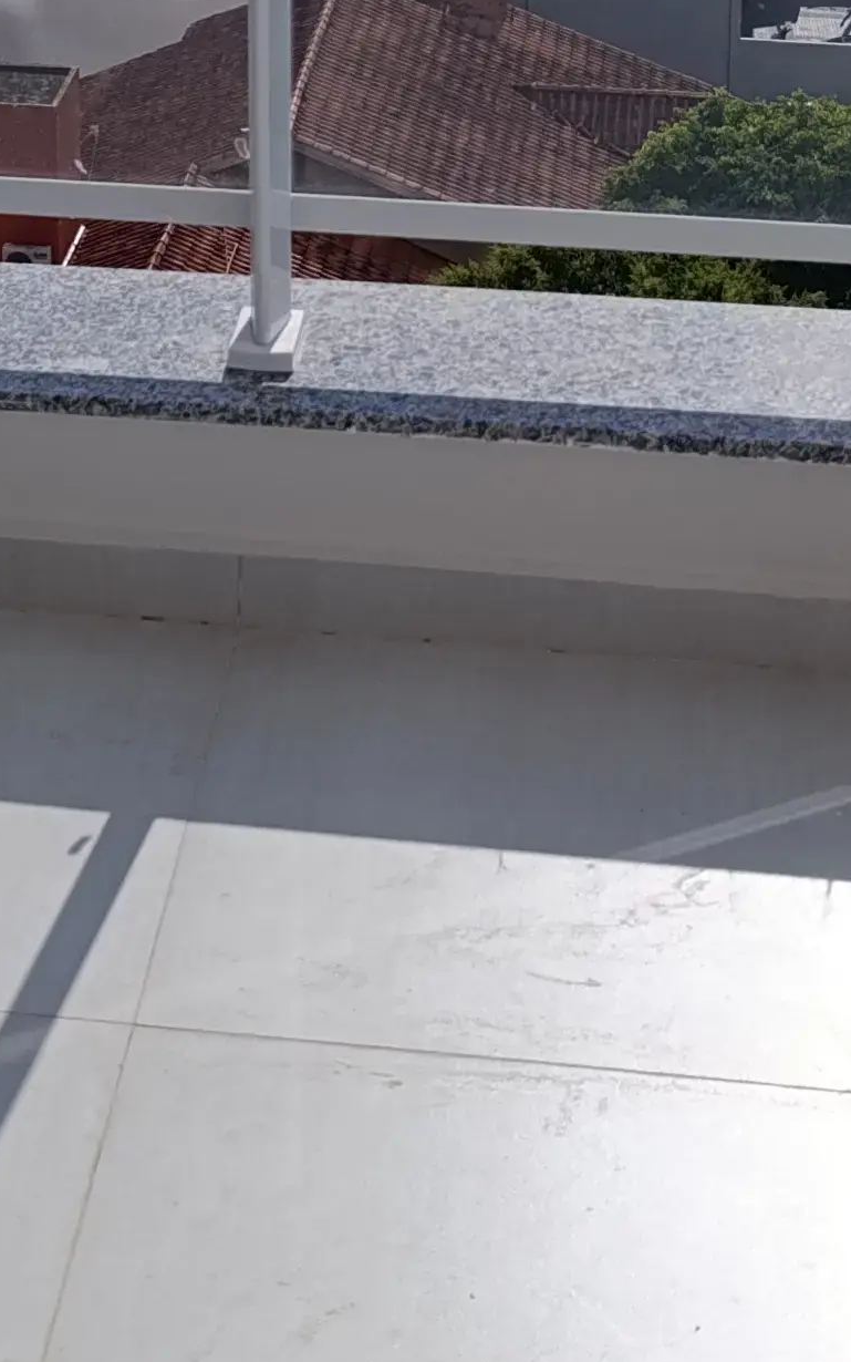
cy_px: -334
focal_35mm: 81
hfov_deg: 16.0
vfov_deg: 23.1
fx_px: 3005
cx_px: 188
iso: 50
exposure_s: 1/1585
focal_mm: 6.14
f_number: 1.6
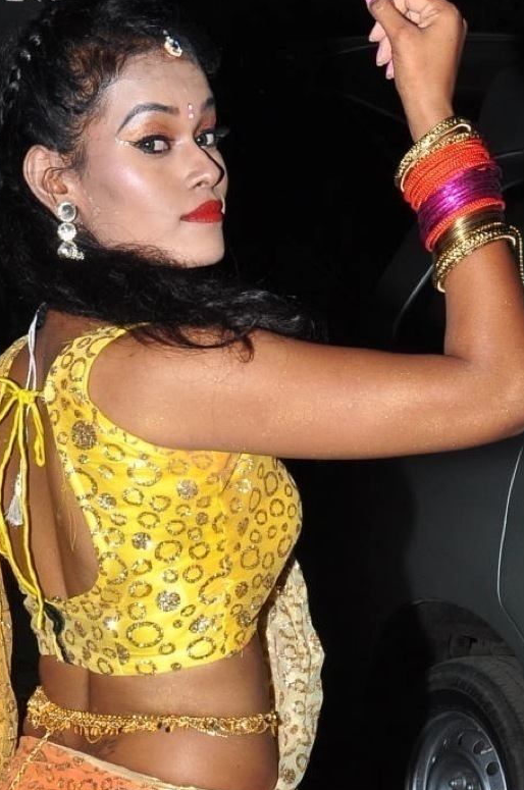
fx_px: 2301
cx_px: 189
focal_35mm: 105
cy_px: 834
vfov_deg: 18.8
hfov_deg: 13.0
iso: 400
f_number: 10
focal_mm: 30
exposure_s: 1/125
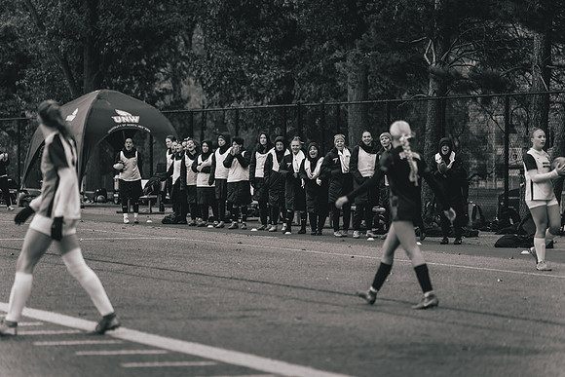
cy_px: 188
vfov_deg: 9.1
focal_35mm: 151
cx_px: 282
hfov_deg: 13.6
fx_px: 2366
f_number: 2.8
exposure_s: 1/1250
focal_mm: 150
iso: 400
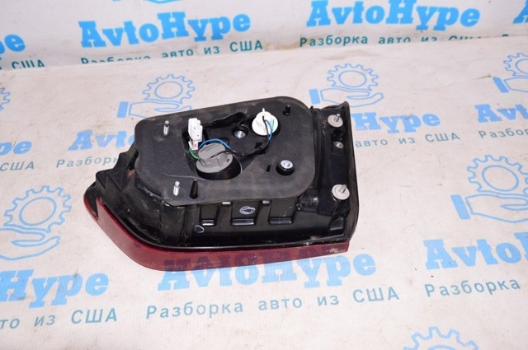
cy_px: 175
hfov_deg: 59.6
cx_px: 264
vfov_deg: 41.6
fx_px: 461
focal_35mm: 32
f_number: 8
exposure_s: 1/200
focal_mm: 21
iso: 1600
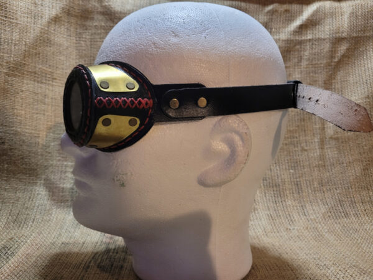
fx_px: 280
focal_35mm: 26
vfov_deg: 53.1
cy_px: 140
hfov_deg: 67.3
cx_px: 186
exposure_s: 1/40
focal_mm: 5.4
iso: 500
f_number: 1.8
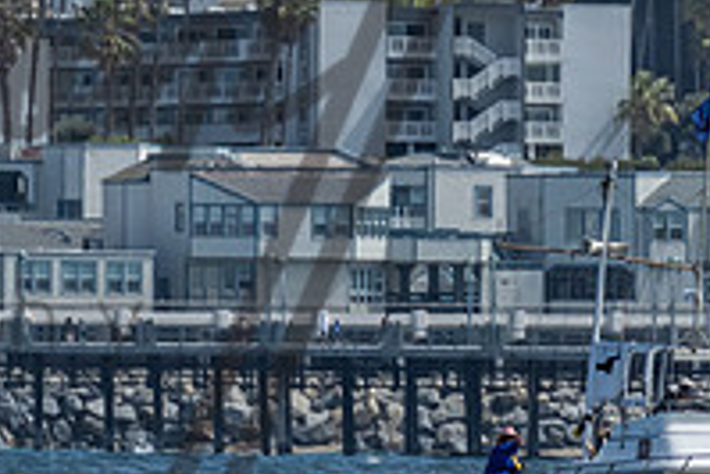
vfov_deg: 1.2
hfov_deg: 1.7
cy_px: 157
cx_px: 10
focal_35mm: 1186
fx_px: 23407
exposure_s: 1/2000
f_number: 6.3
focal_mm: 200
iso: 200
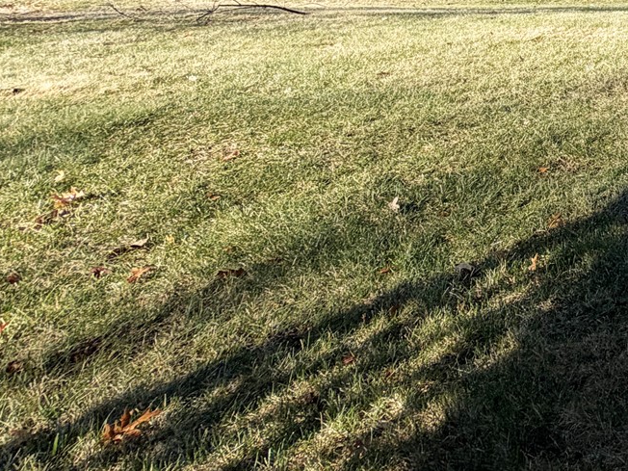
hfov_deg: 28.4
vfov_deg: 26.7
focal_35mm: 44
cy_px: -173
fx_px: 798
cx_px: 936
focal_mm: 2.22
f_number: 2.2
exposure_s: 1/770
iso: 32
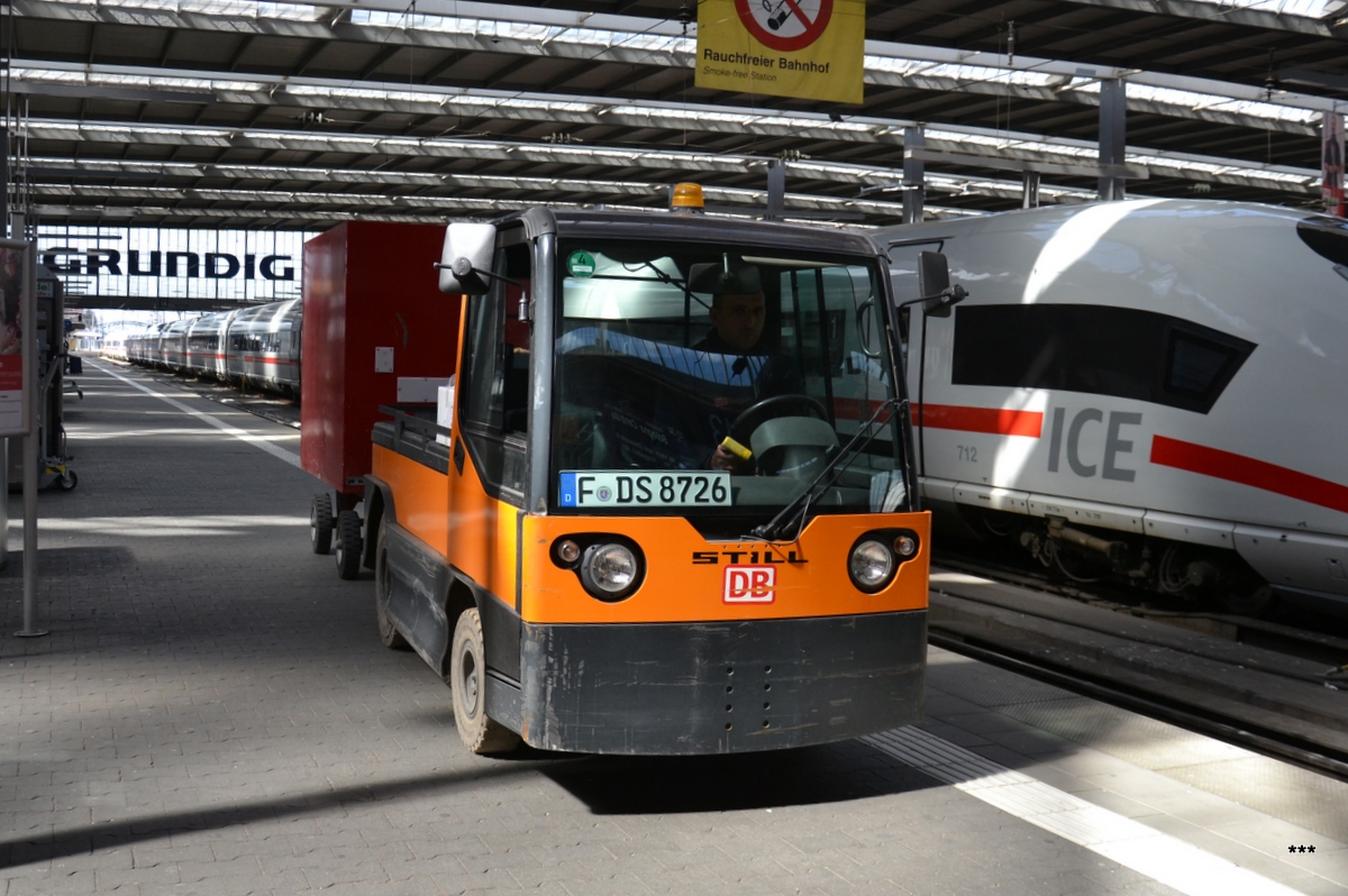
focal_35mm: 32
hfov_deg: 59.5
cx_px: 674
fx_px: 1179
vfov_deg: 41.6
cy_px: 448
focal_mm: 21
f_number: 3.8
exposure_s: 1/640
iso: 400
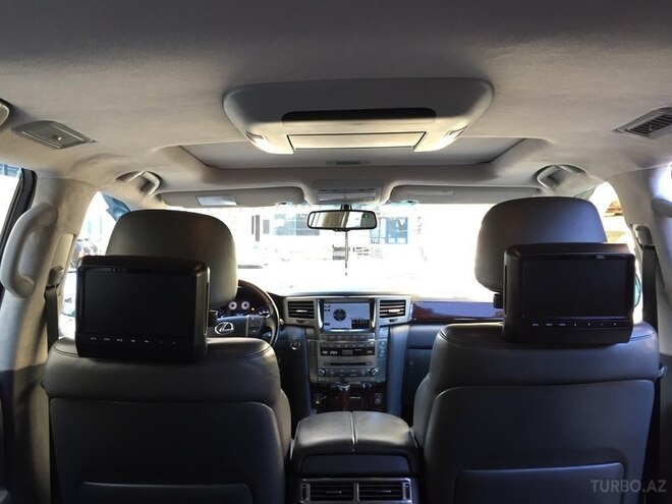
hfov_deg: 61.7
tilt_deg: +0.0
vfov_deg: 48.2
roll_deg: +0.0
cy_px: 252
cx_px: 336
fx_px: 563
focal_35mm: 29
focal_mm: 4.15
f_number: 2.2
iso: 100
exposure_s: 1/33
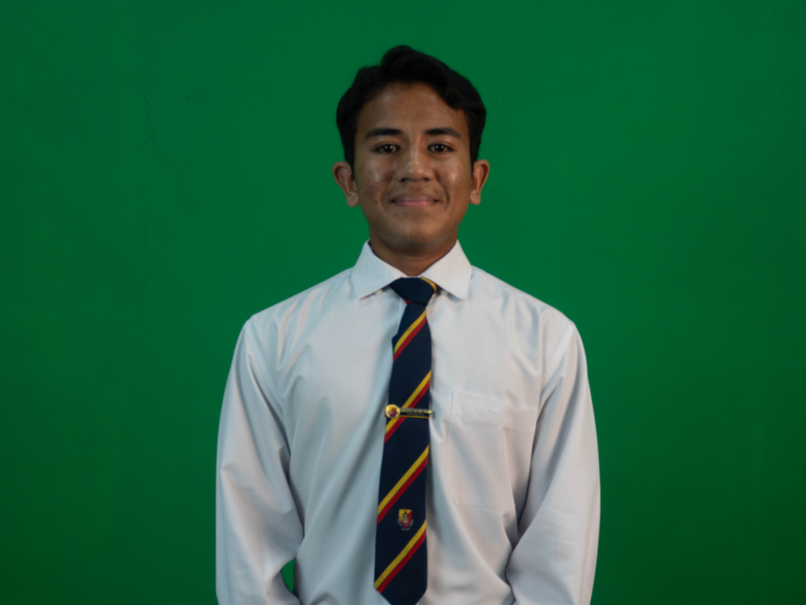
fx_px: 1118
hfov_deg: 39.7
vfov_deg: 30.3
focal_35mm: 48
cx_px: 403
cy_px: 302
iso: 640
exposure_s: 1/60
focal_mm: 24
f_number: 5
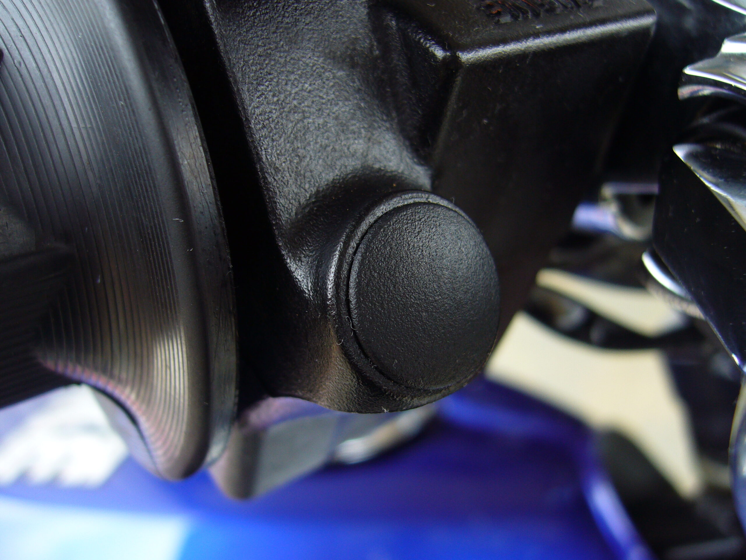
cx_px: 373
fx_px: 754
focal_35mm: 35
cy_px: 280
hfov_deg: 52.6
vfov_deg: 40.7
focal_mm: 5.8
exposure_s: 1/80
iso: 100
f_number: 2.8
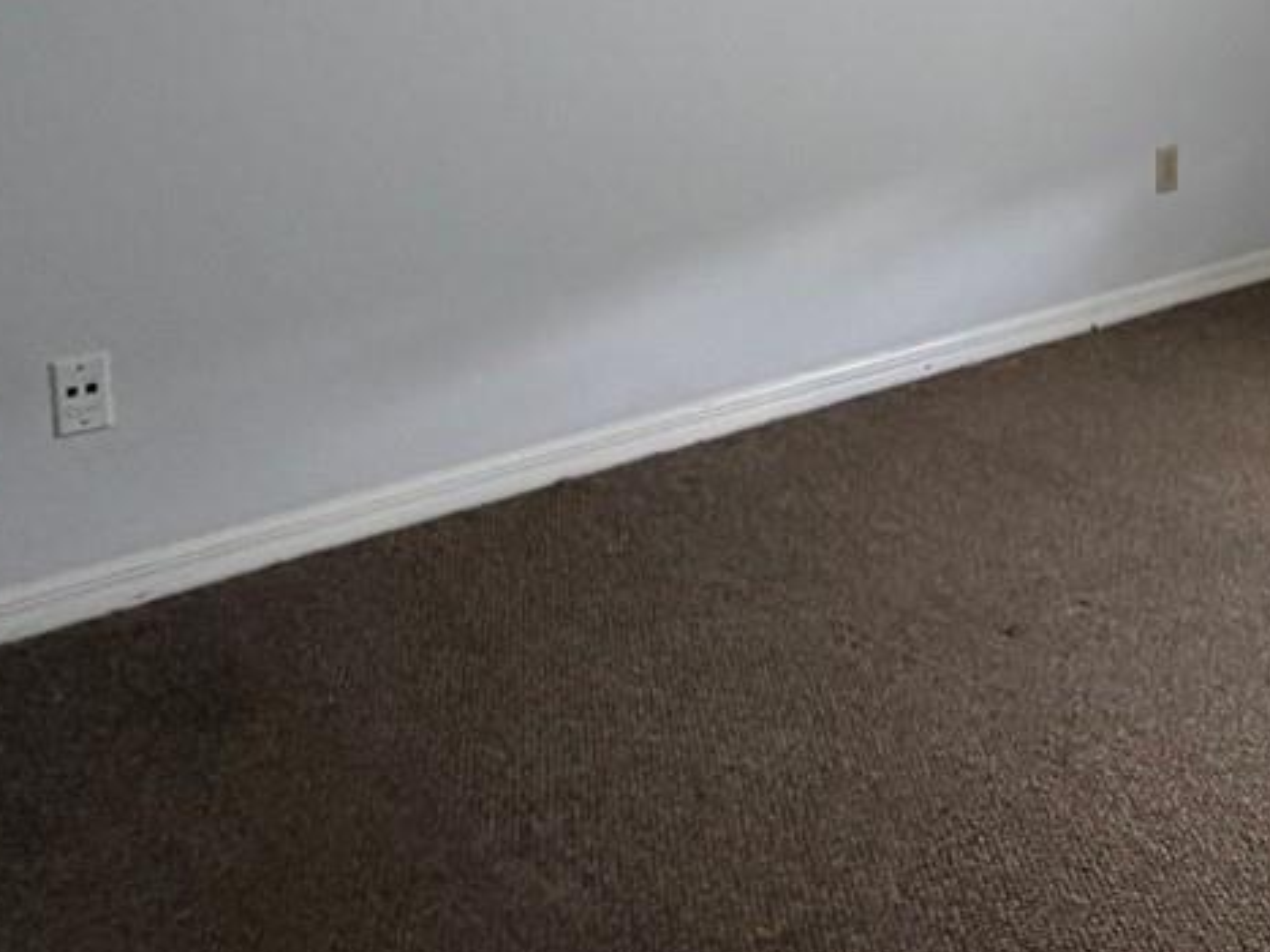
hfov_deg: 33.8
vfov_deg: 28.8
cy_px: 57
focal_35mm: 48
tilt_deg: -6.7
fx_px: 1761
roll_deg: -1.6
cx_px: 1439
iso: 320
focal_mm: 2.22
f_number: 2.2
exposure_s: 1/120
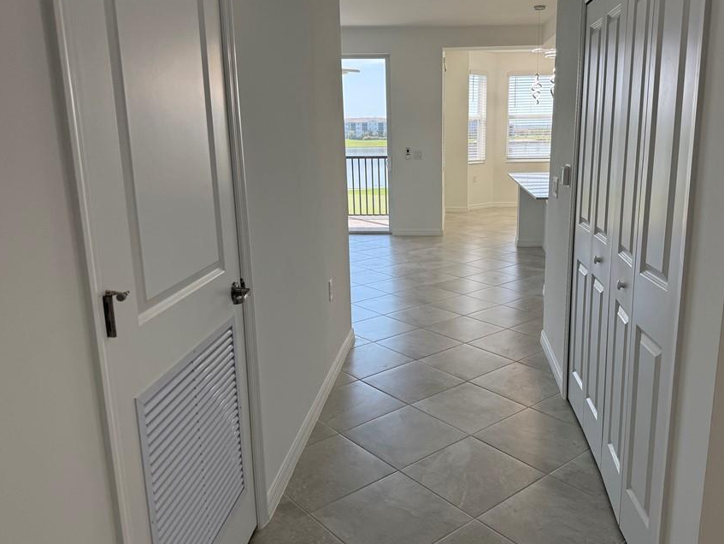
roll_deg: +0.4
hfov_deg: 61.3
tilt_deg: -12.1
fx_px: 607
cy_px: 263
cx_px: 419
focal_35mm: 29
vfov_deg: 48.3
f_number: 1.78
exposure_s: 1/377
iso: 100
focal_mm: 6.76
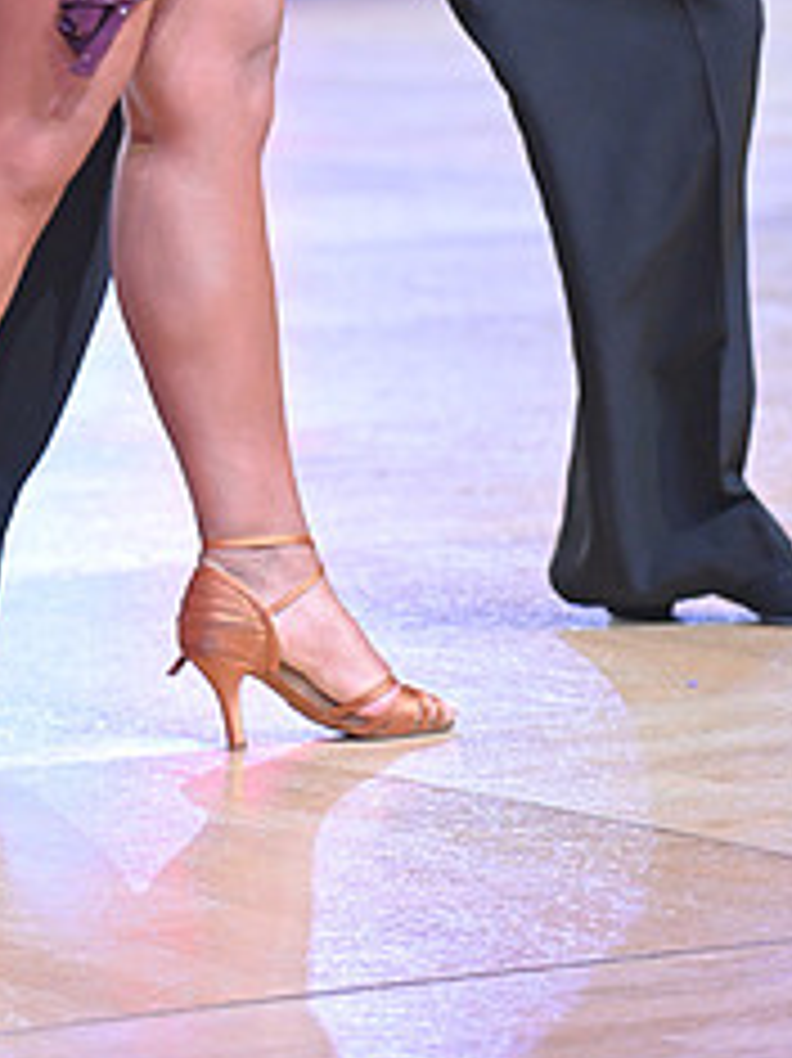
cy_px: -198
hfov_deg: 5.2
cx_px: 128
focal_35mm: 285
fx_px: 8702
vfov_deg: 6.9
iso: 2000
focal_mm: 120
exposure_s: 1/250
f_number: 4
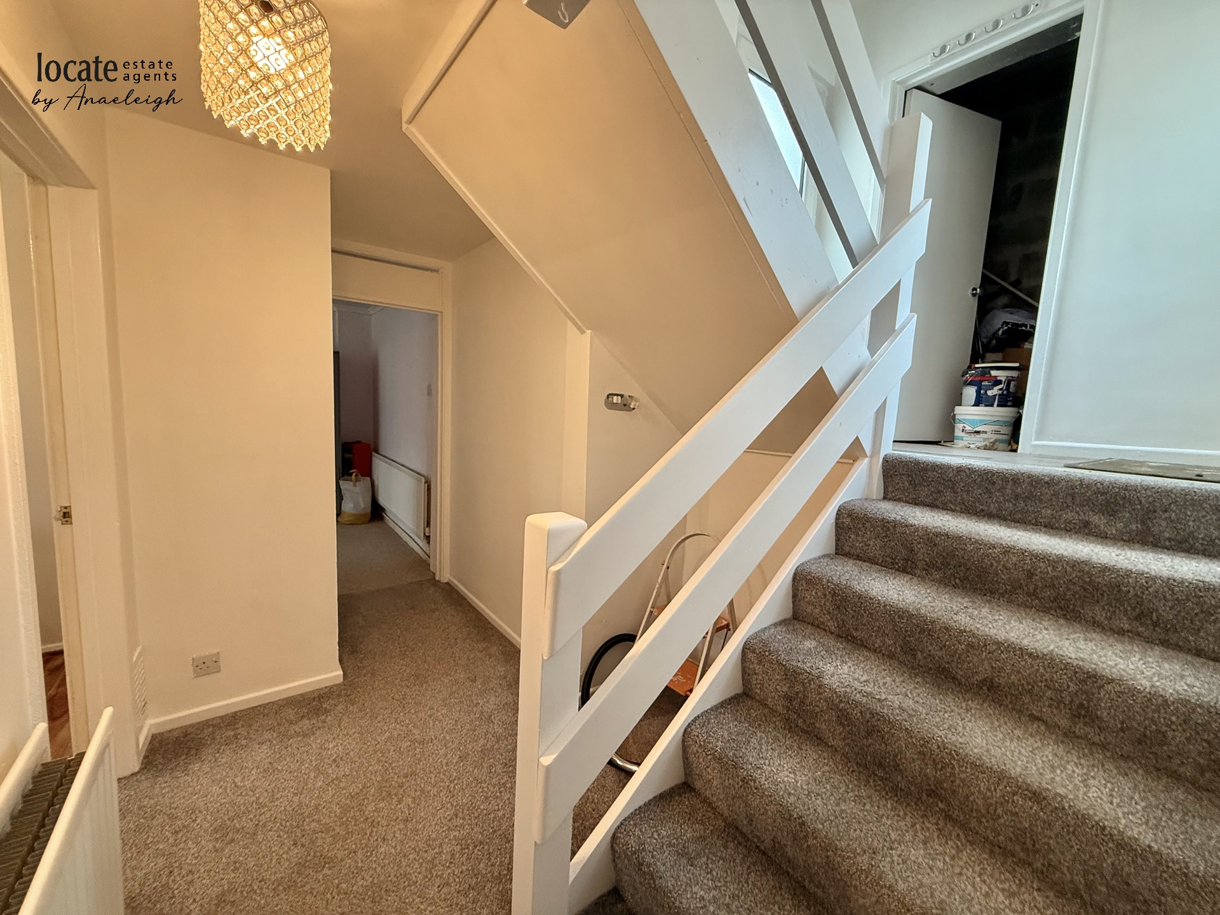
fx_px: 493
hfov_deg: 102.1
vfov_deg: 85.7
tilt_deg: -5.9
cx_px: 610
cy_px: 458
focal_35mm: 14
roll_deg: -1.9
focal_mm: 2.22
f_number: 2.2
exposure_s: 1/100
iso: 320
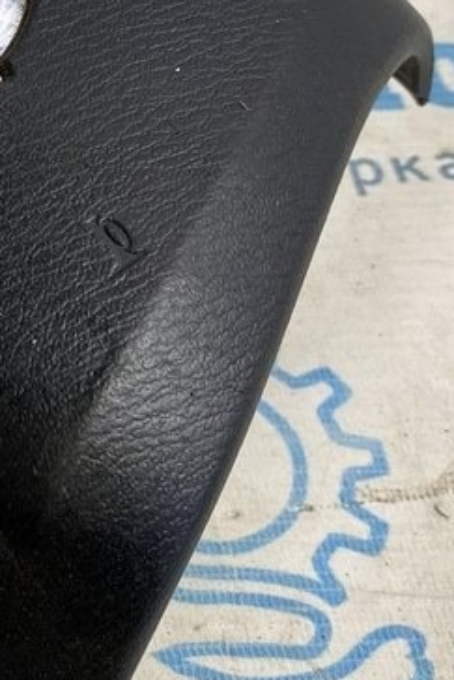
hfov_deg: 17.0
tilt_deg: -49.3
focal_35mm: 76
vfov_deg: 26.3
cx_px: -112
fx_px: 1436
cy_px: 172
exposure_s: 1/100
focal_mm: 4.25
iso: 80
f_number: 1.8
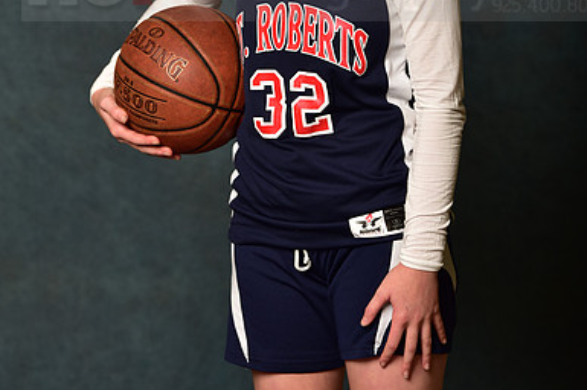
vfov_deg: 7.4
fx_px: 2998
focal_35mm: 184
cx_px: 294
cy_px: -27
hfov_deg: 11.2
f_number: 4.5
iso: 200
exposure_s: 1/250
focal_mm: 122
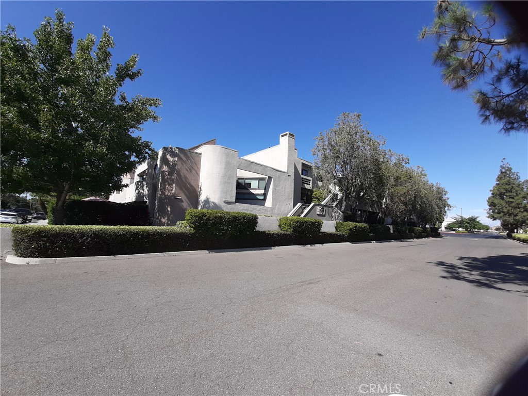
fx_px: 198
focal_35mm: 13
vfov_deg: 89.9
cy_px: 198
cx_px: 264
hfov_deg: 106.2
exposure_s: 1/944
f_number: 2.2
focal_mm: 1.42
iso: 40
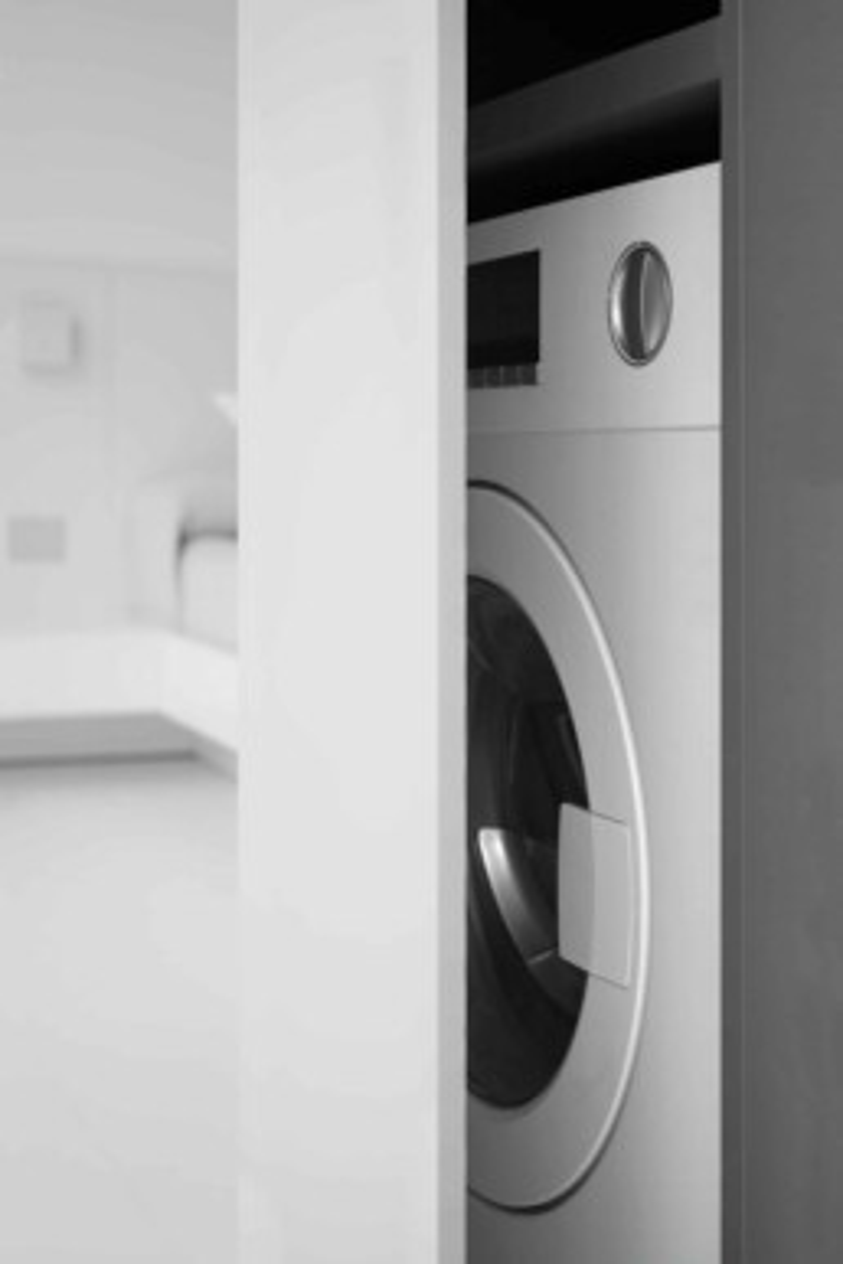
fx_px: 1791
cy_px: 632
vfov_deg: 38.9
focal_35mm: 51
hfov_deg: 26.5
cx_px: 422
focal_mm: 51
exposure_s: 1/60
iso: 160
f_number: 4.5
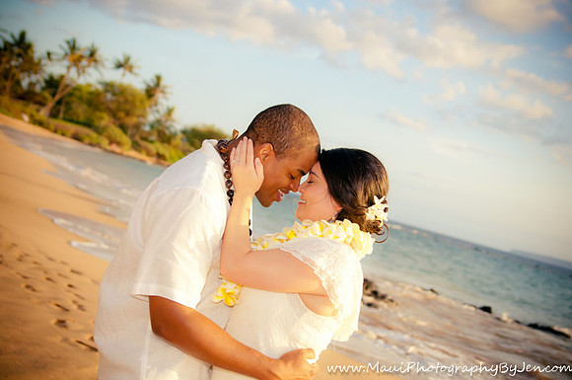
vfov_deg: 25.7
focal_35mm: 52
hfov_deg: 37.9
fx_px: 833
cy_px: 190
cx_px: 286
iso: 400
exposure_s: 1/1600
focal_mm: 35
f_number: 2.8
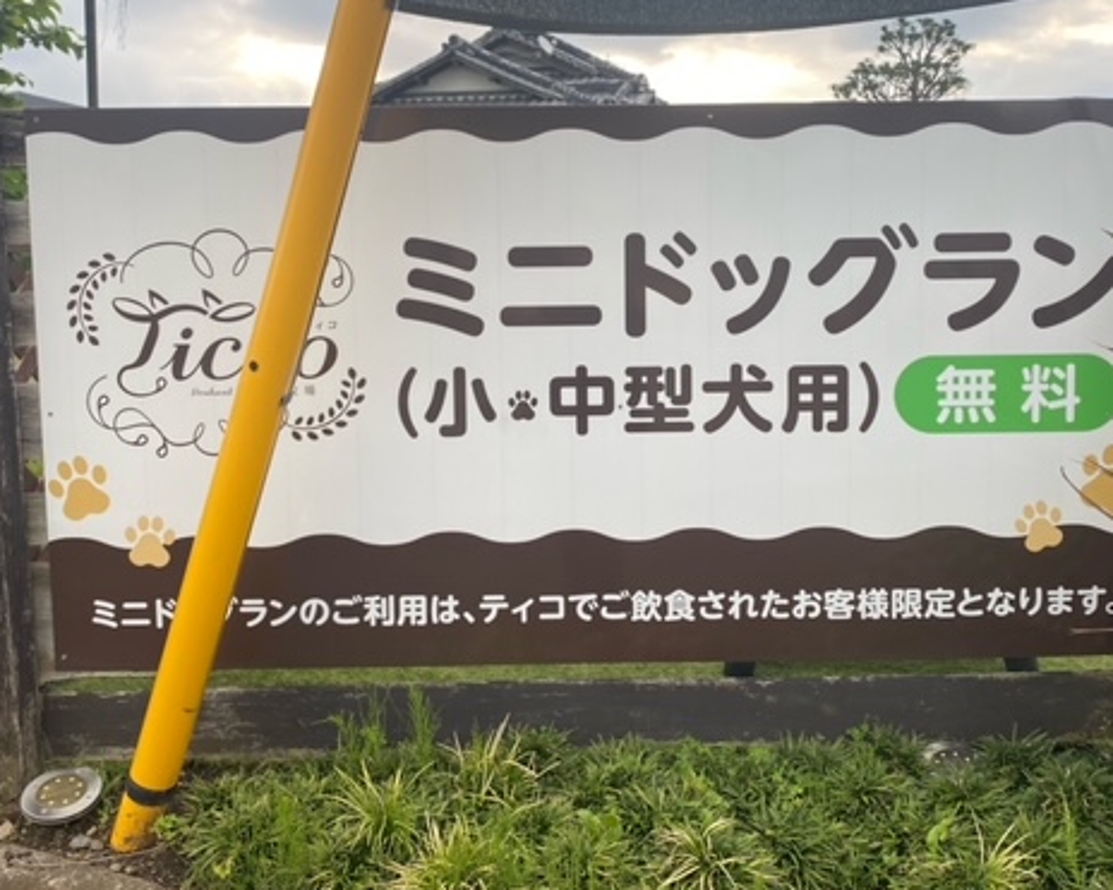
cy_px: 365
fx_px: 1153
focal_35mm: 35
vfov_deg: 42.1
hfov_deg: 51.5
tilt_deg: -6.6
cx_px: 602
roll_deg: +0.3
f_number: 1.8
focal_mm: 4.25
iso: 32
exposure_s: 1/251
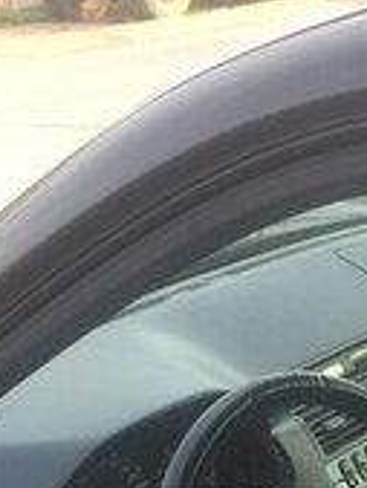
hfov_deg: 16.9
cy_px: 523
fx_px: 1200
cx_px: 381
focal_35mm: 85
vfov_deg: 21.9
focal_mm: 4.15
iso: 50
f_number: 2.2
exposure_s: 1/100
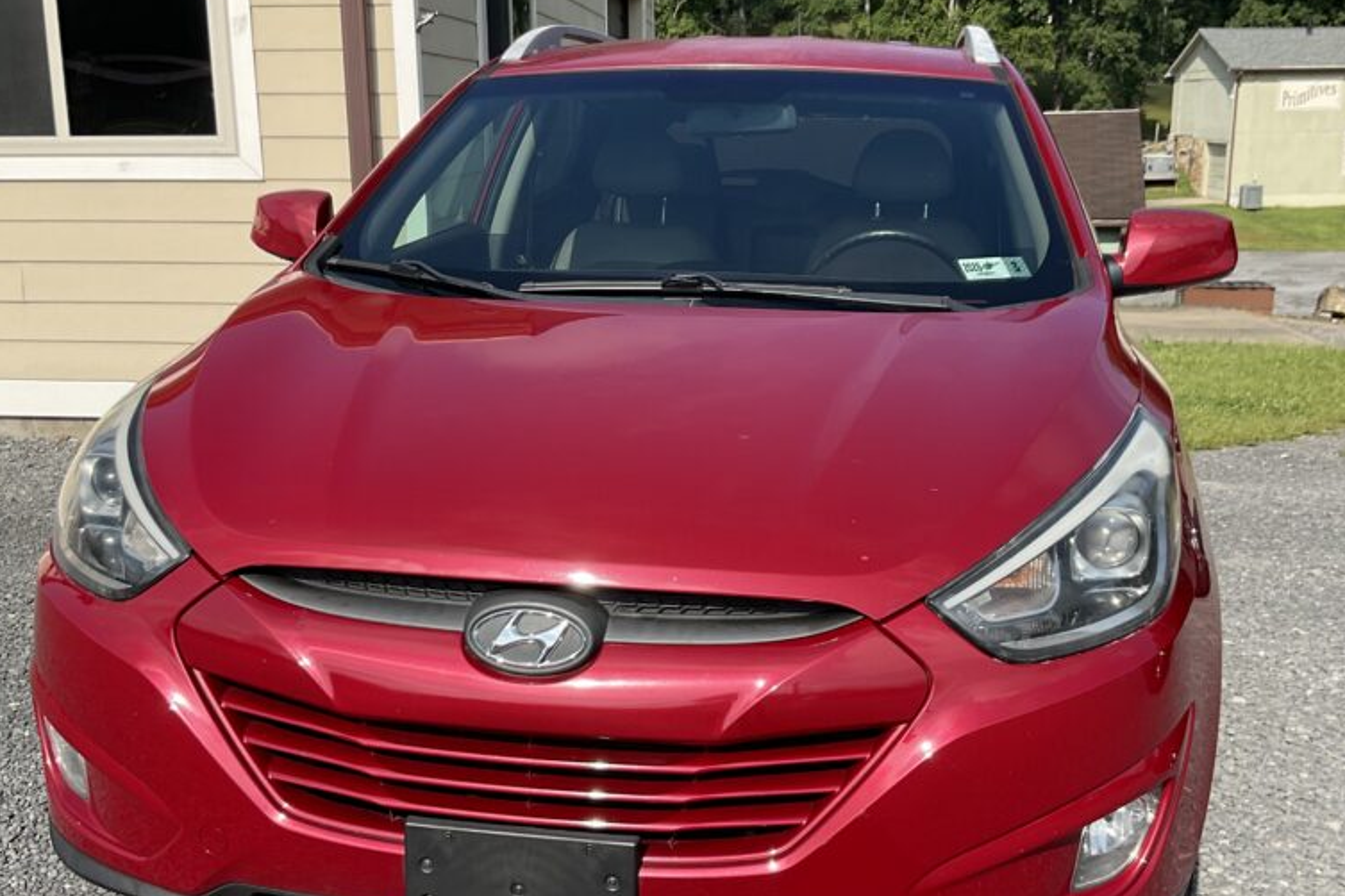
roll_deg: +0.6
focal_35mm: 41
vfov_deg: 32.6
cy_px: 514
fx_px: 1532
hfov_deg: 47.4
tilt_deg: -13.9
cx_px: 666
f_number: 1.8
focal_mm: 3
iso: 16
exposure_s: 1/1451
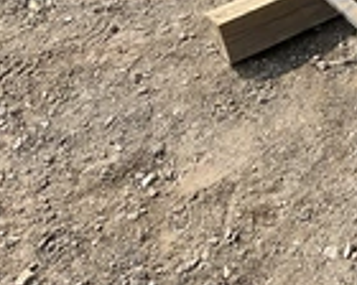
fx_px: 856
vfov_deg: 17.8
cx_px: 500
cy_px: -79
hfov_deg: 20.8
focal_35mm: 81
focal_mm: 3
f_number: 1.8
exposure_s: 1/666
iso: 25
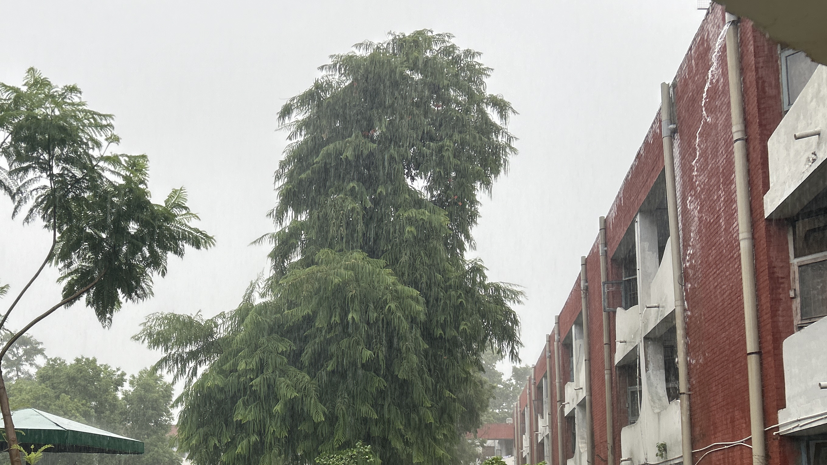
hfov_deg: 47.4
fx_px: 921
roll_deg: -1.3
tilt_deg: +9.5
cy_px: 381
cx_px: 263
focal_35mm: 42
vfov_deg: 27.7
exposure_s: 1/188
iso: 40
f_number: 1.5
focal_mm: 5.7
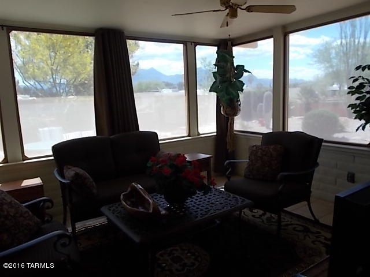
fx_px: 278
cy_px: 138
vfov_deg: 53.1
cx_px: 185
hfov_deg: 67.3
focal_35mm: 26
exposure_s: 1/100
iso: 80
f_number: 3.2
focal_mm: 4.6
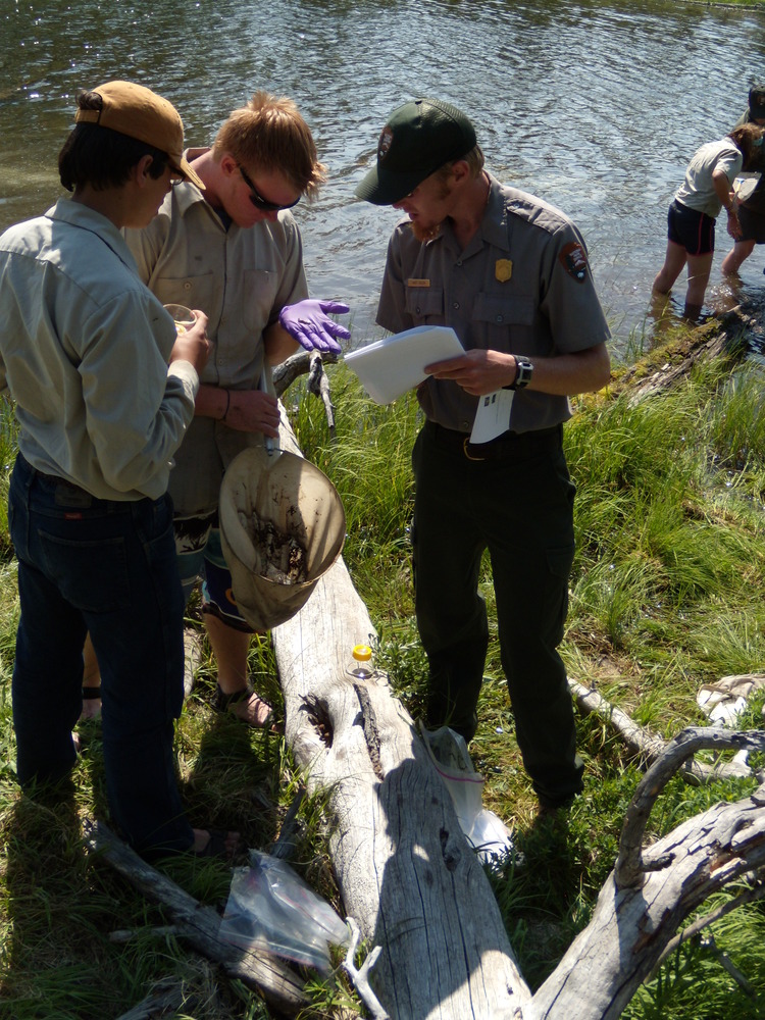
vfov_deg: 51.4
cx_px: 382
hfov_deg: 39.7
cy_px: 510
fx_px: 1061
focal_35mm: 36
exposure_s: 1/640
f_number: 3.6
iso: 80
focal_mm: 6.4
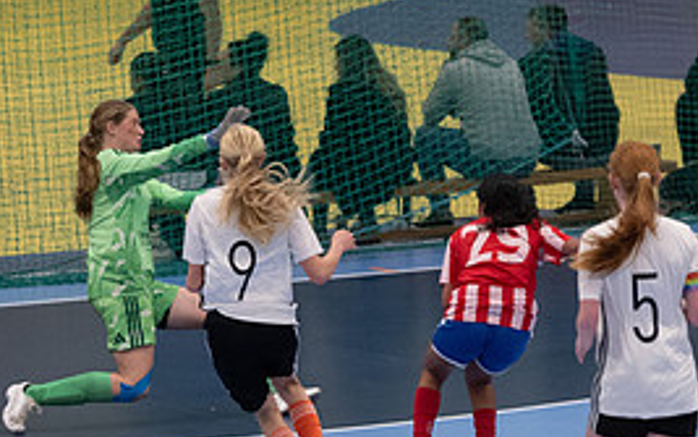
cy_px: 373
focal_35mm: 465
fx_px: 8847
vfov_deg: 2.8
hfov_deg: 4.5
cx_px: 264
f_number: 3.2
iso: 2500
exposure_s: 1/640
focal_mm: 140
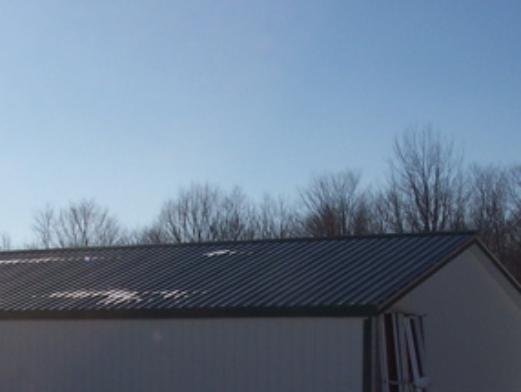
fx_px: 1280
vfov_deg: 17.1
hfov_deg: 23.0
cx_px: 208
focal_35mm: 85
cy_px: 372
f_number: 5.6
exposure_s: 1/1500
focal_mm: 6.3
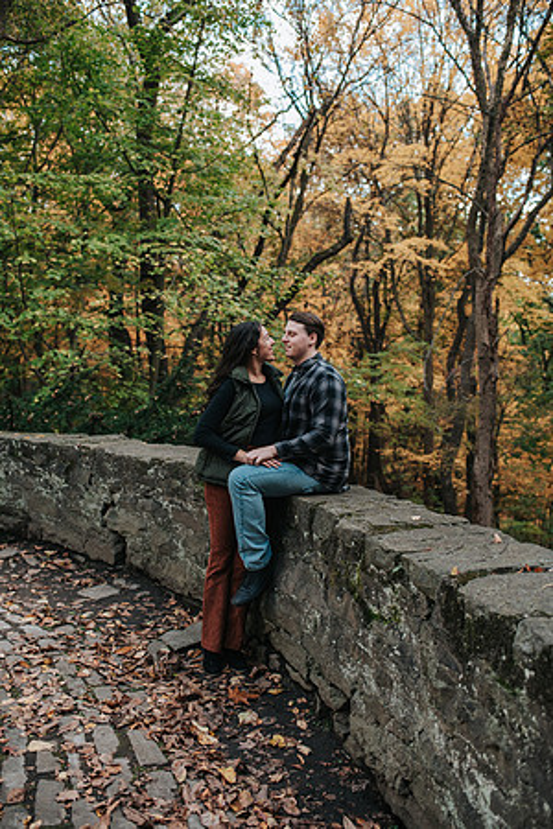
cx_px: 276
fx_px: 806
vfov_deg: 54.4
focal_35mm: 35
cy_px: 414
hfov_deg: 37.9
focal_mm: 35
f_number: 3.2
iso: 1000
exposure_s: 1/320
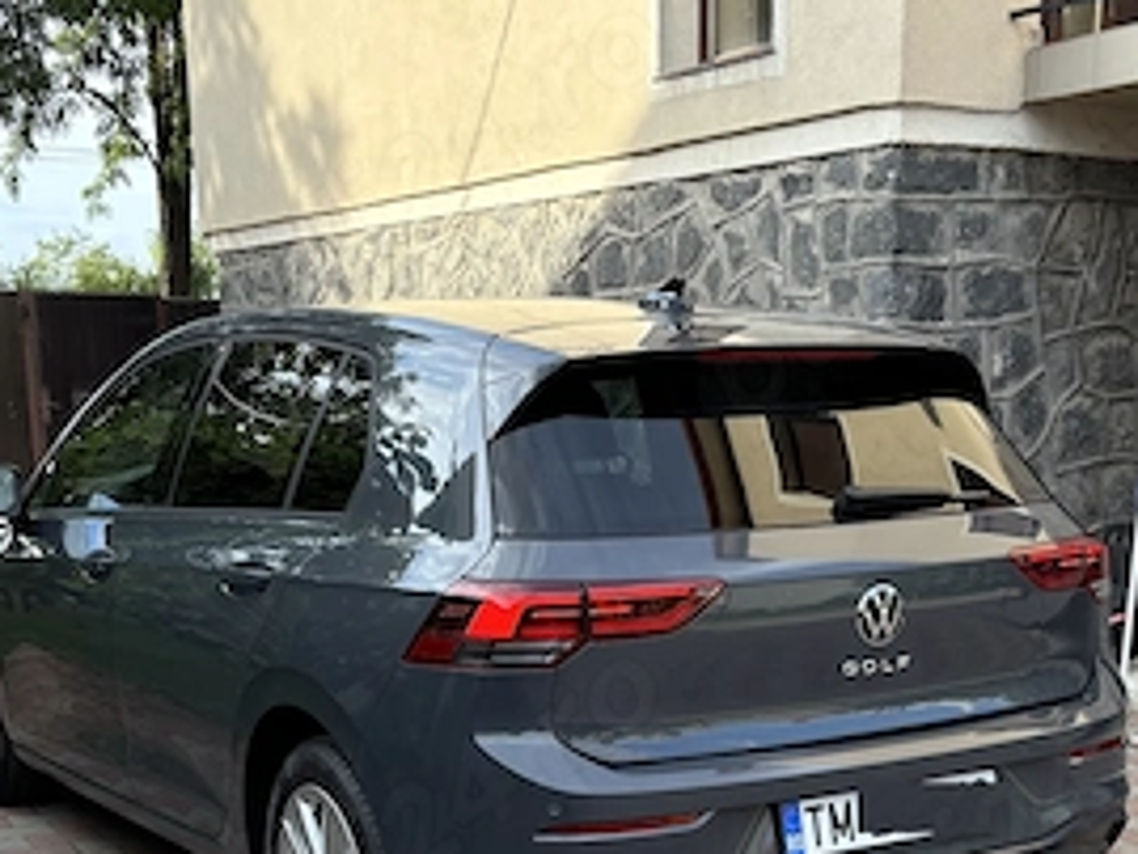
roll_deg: +0.2
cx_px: 681
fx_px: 1908
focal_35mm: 58
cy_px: 905
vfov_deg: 23.9
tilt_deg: -14.8
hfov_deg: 33.1
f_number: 1.6
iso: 50
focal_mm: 5.96
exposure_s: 1/454
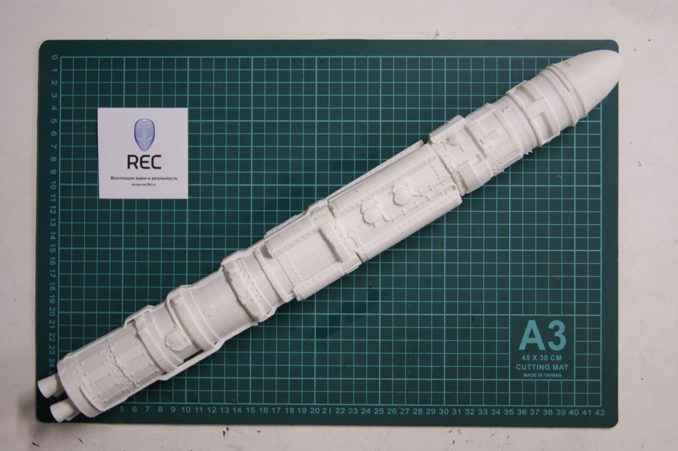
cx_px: 339
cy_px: 226
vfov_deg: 25.7
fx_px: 988
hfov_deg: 37.9
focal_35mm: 52
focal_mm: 35
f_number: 5
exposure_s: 1/10
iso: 400
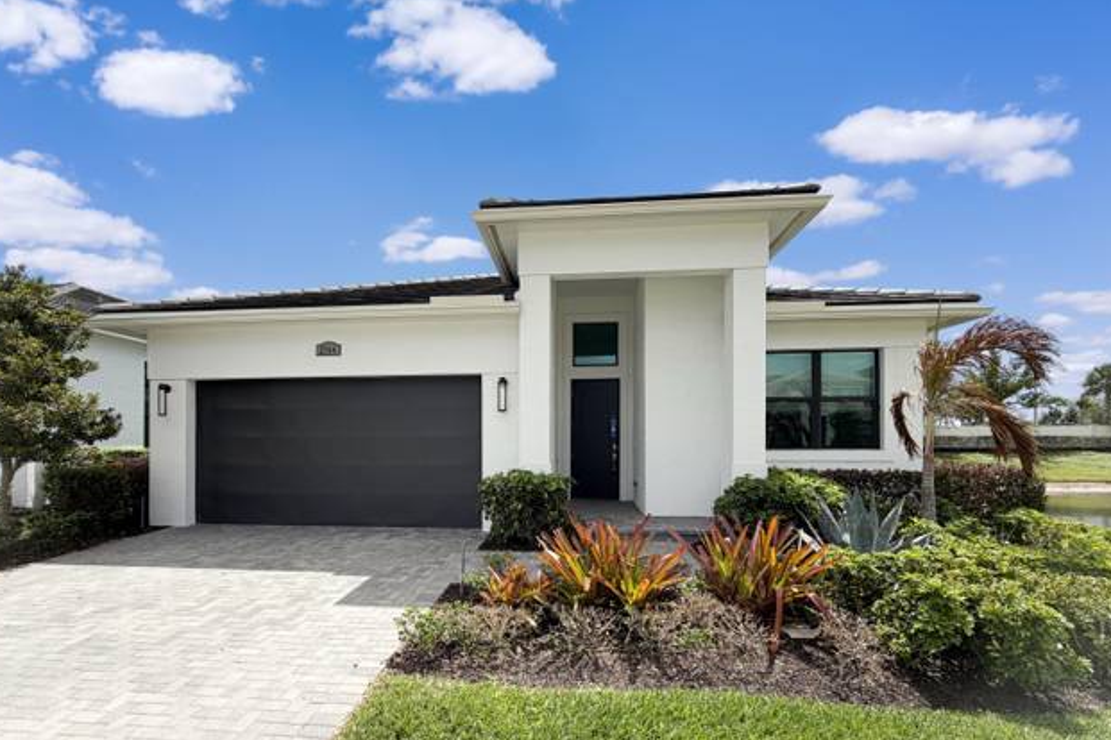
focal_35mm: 15
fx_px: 463
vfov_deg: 77.1
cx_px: 547
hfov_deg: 100.4
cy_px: 410
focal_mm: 2.22
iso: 20
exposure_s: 1/1145
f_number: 2.2
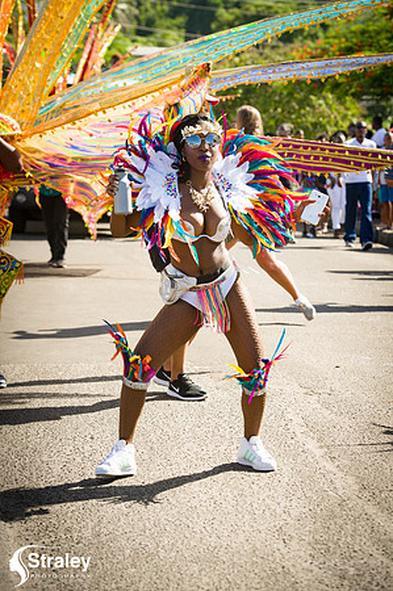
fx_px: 1641
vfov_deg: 20.4
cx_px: 196
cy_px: 296
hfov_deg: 13.7
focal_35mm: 100
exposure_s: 1/200
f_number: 6.3
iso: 100
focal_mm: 100
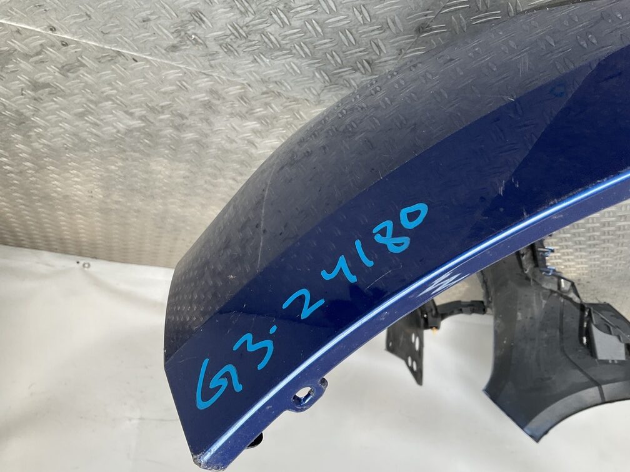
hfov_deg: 61.7
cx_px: 315
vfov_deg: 48.2
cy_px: 236
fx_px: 528
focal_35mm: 29
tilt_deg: -19.3
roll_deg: -6.1
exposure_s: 1/202
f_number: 1.8
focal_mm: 3
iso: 16
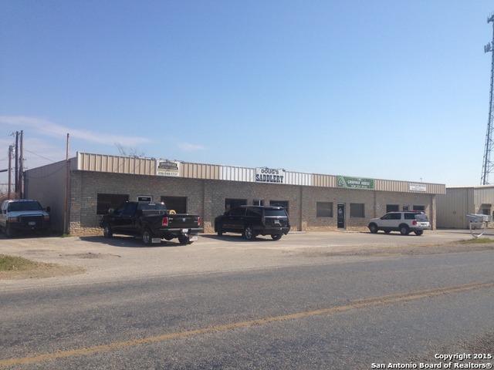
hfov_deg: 55.4
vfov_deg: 42.9
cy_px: 185
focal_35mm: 33
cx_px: 247
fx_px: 471
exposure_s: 1/2358
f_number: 2.4
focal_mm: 4.12
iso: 50
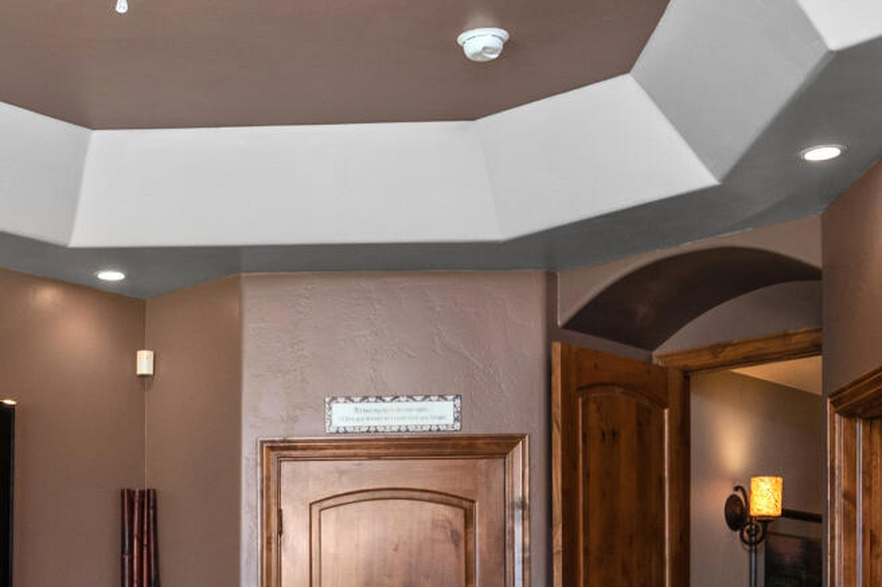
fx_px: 1568
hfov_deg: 30.8
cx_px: 199
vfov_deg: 19.9
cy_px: 712
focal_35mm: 64
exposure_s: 1/5
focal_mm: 14
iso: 320
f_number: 8
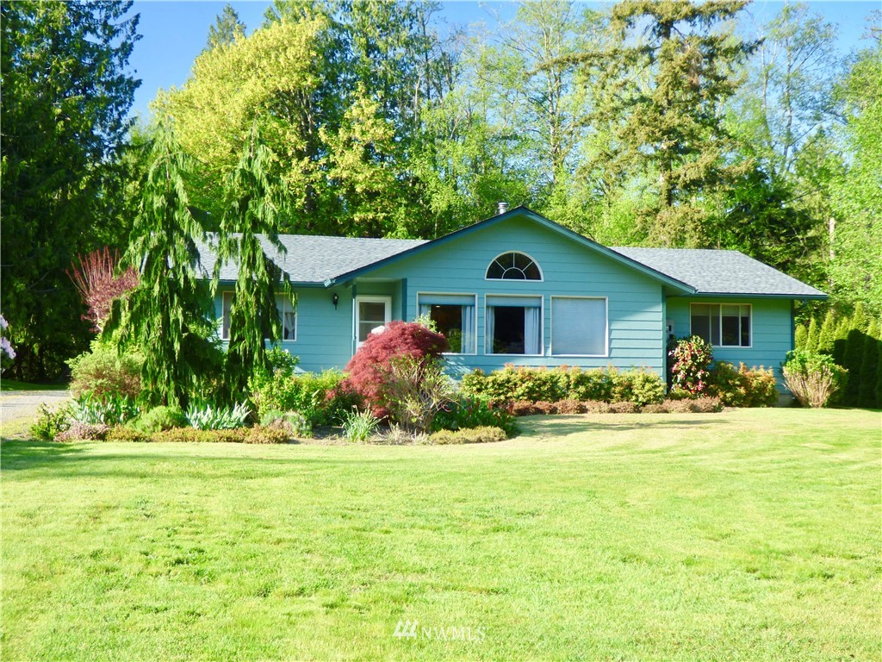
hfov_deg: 42.1
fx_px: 1147
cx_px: 441
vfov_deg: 32.2
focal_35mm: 45
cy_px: 331
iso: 100
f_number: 3.7
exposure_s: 1/125
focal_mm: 7.79
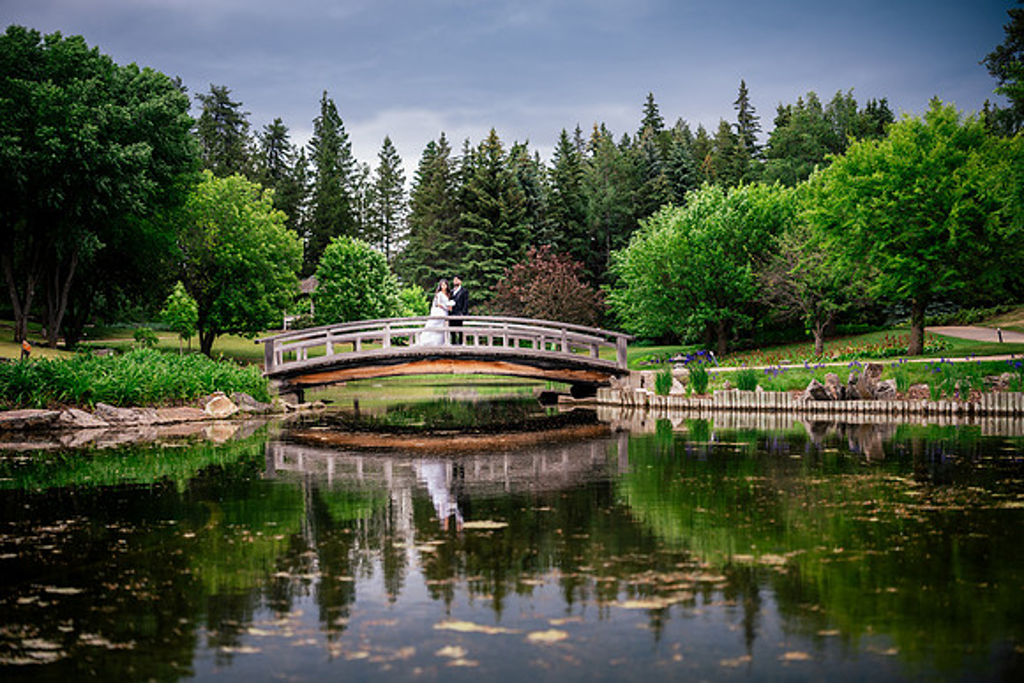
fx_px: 1422
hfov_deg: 39.6
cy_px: 342
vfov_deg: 27.0
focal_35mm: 50
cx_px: 512
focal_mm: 50
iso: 64
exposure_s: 1/200
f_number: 2
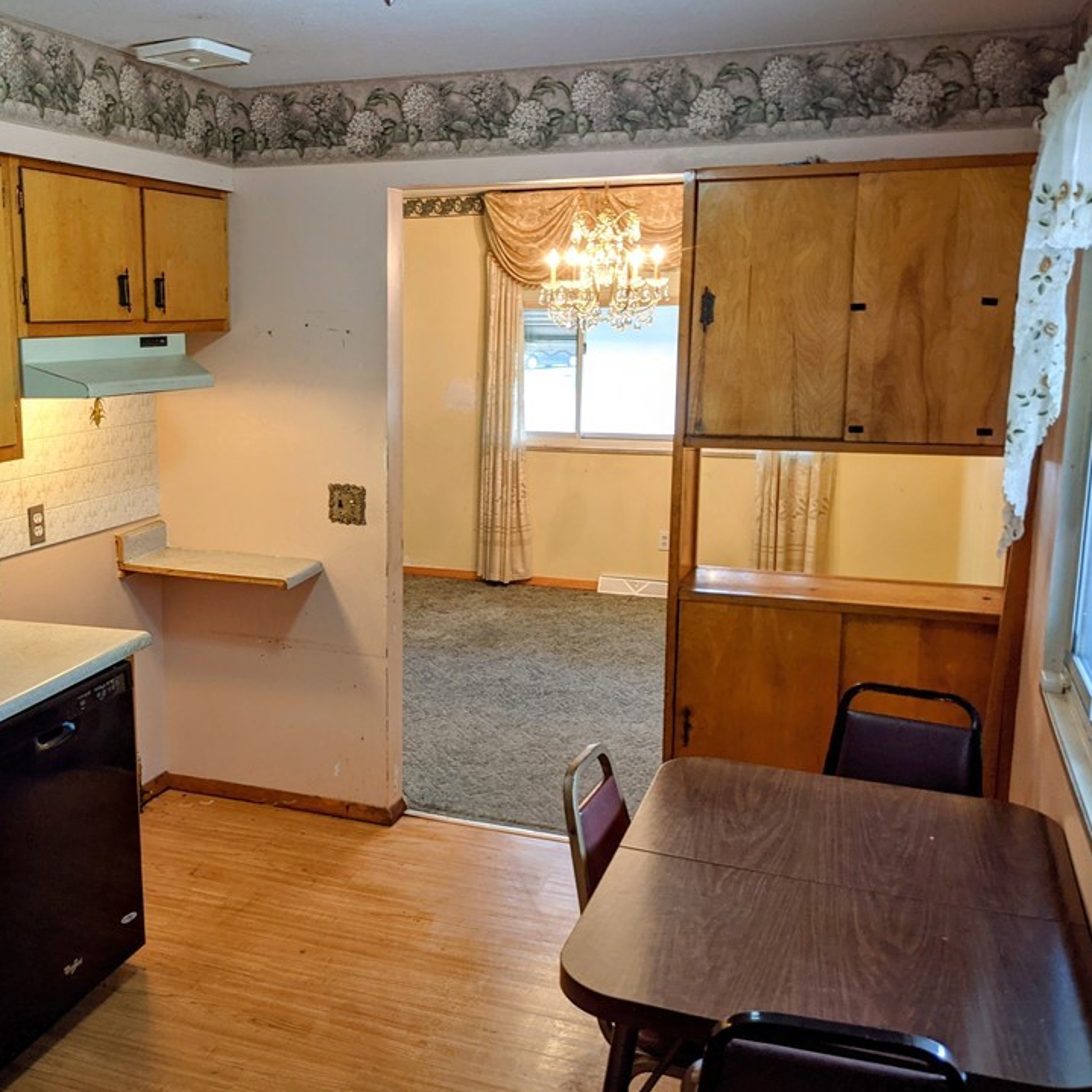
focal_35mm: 34
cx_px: 378
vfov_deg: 48.5
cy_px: 545
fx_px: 1213
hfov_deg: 47.8
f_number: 1.73
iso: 95
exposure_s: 1/24
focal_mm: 4.38
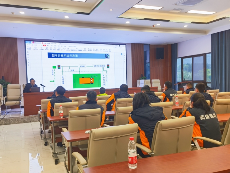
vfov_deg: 41.8
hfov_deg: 54.0
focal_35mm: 34
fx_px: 226
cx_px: 115
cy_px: 86
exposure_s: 1/218
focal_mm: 6.71
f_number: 1.9
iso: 50
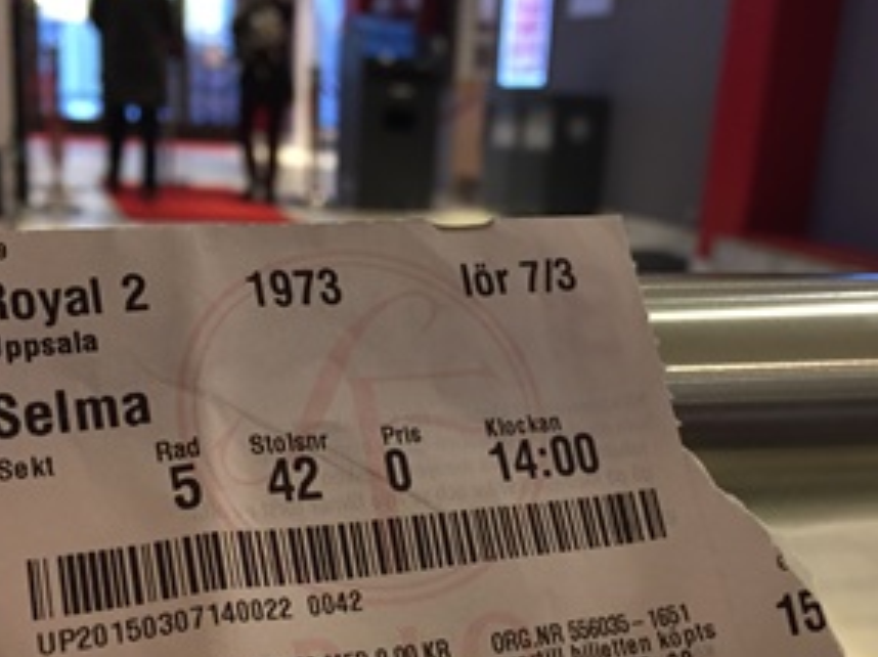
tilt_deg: -17.6
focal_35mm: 43
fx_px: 1090
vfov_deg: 33.0
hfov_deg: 43.9
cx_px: 448
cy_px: 473
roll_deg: -3.0
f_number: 2.2
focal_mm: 4.15
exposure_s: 1/30
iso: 125
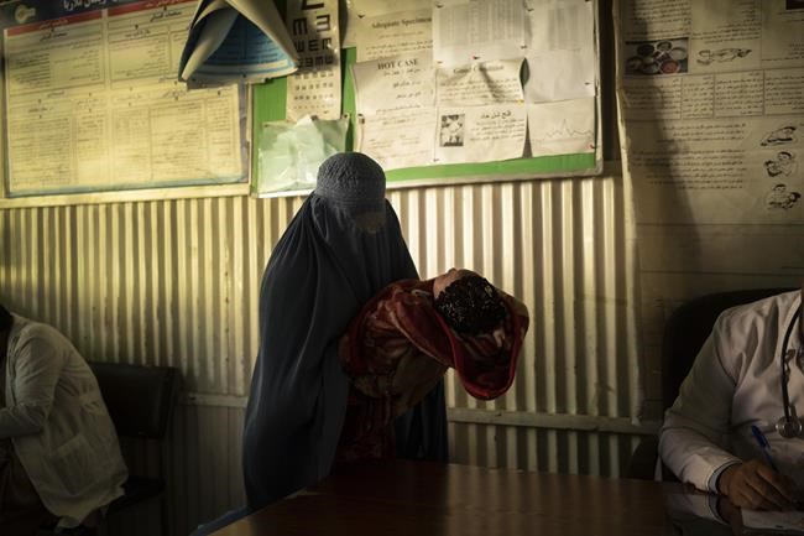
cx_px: 402
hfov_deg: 54.4
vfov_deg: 37.8
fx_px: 781
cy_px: 268
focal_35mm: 35
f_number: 2.8
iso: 1600
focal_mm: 35
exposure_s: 1/125
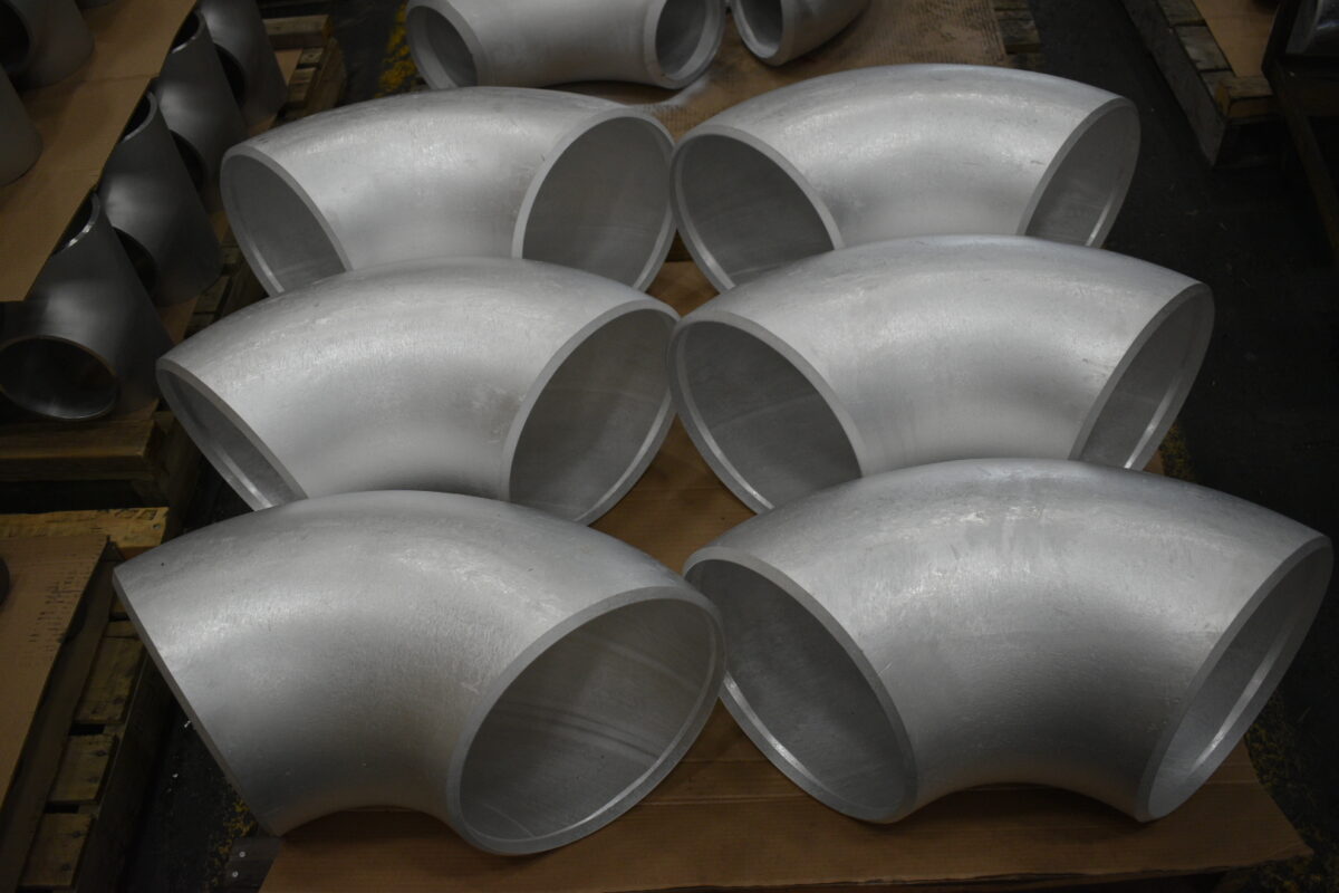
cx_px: 670
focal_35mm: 33
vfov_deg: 40.0
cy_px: 446
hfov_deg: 57.2
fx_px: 1227
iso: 800
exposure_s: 1/1000
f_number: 3.8
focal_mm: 22
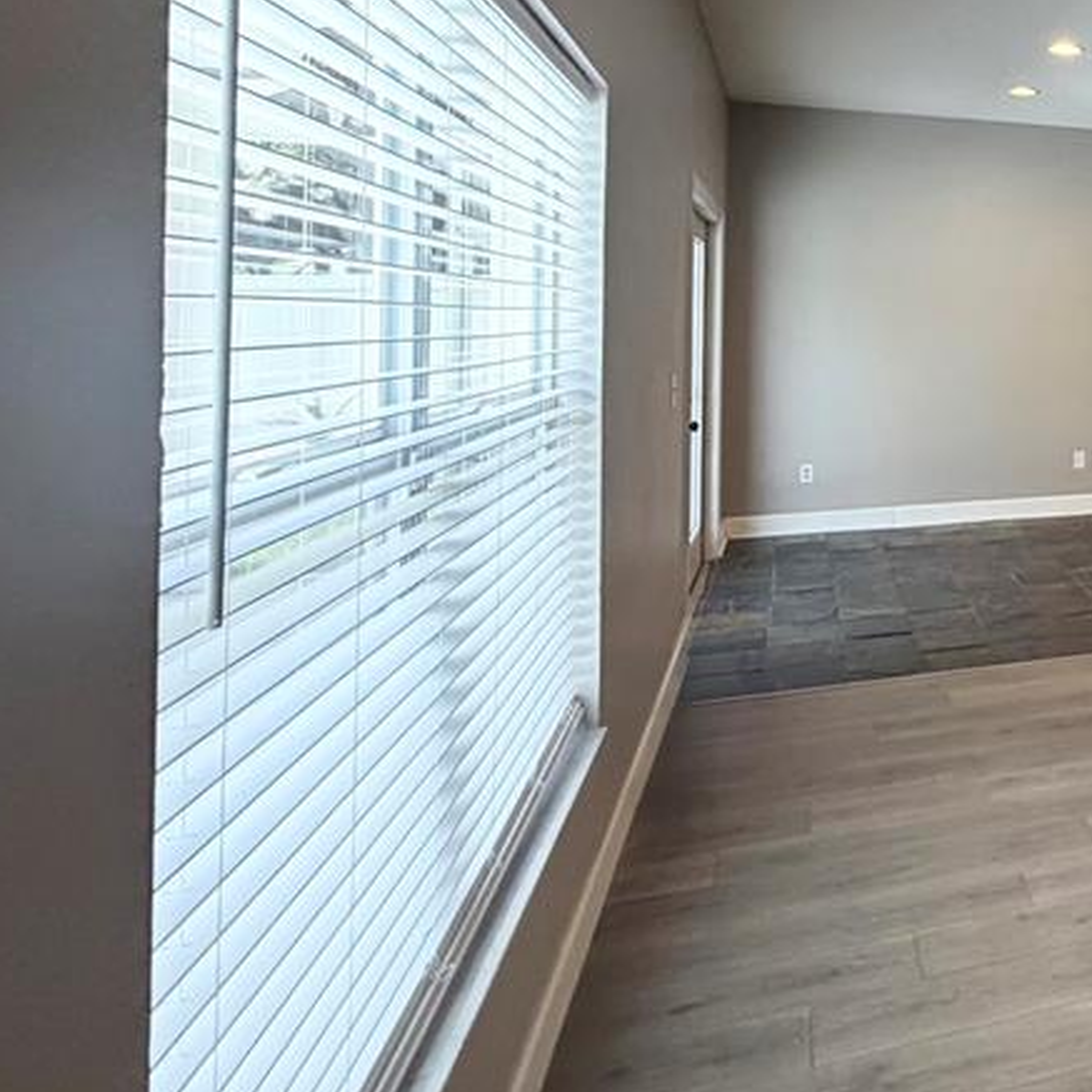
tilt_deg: +0.2
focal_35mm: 29
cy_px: 307
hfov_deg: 42.9
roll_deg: -0.4
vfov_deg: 53.7
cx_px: 1212
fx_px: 1035
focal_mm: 2.22
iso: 320
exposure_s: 1/120
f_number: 2.2
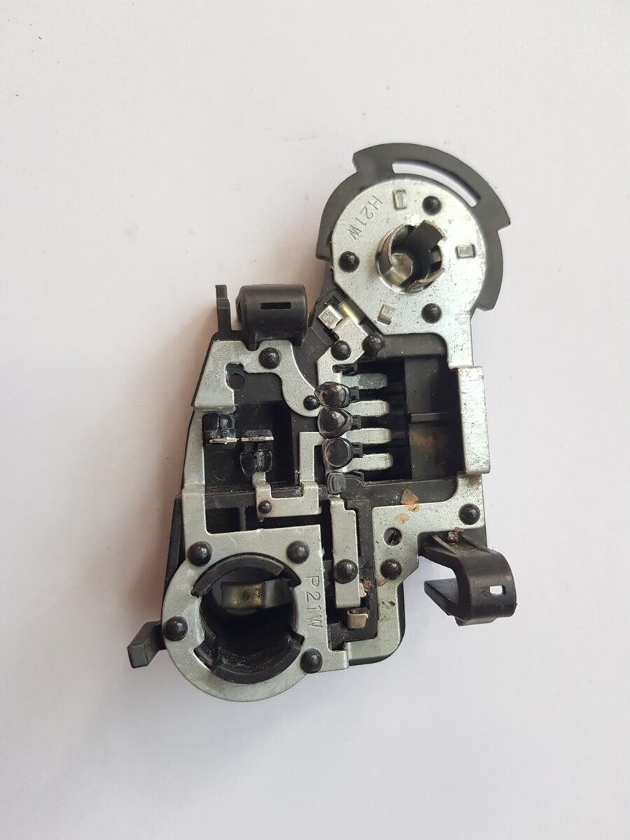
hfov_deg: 53.1
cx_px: 315
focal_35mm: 26
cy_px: 420
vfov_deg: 67.3
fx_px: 631
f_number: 1.7
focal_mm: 4.2
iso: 160
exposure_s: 1/33
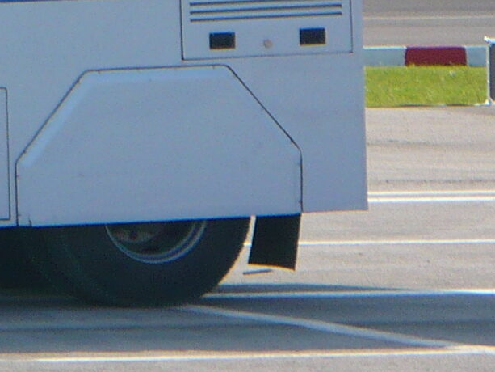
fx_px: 10756
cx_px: -381
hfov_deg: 2.6
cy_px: -285
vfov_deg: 2.0
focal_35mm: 752
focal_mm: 29.6
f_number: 4.2
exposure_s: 1/500
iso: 100
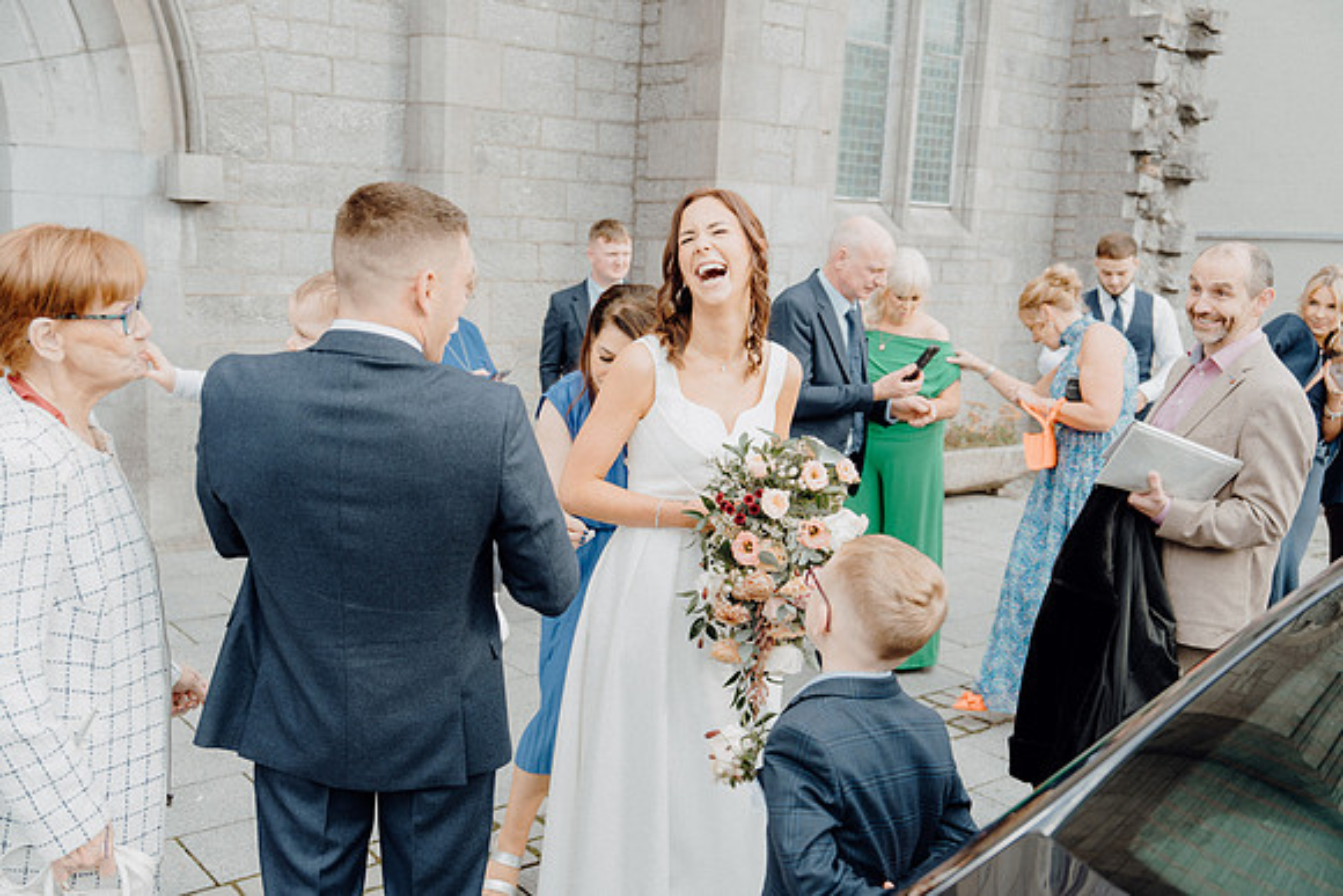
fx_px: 1306
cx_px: 672
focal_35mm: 35
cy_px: 448
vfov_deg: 37.9
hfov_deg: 54.4
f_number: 3.5
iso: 125
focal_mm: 35
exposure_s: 1/200
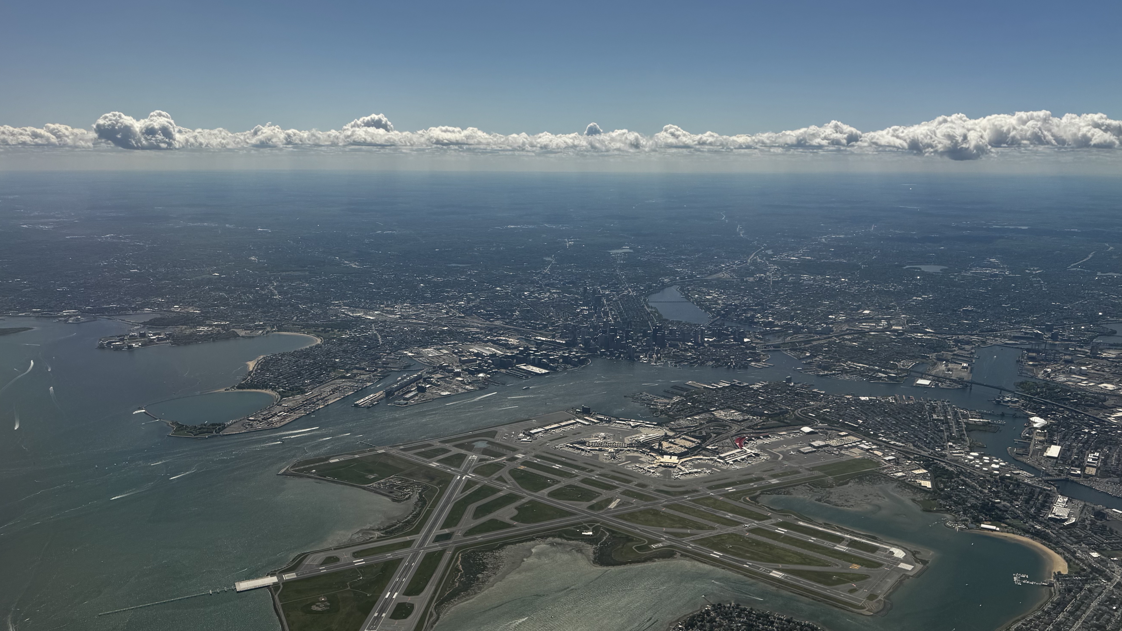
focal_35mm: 27
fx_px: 803
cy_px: 428
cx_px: 561
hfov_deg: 69.9
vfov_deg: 42.2
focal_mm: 6.76
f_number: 1.78
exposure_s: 1/4950
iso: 80
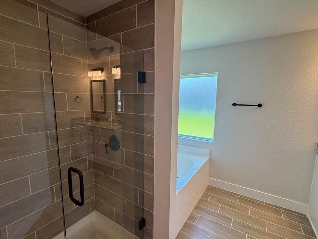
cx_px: 161
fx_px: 156
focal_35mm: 17
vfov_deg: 74.7
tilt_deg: -7.6
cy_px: 121
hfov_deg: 91.0
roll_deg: -0.7
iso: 100
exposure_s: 1/120
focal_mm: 2.22
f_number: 2.2
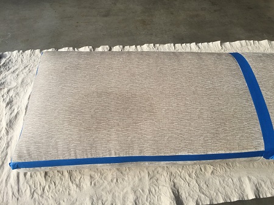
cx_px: 137
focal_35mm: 29
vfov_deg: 48.2
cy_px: 102
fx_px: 229
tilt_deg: -54.0
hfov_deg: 61.7
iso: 32
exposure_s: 1/1130
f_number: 2.2
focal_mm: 4.15
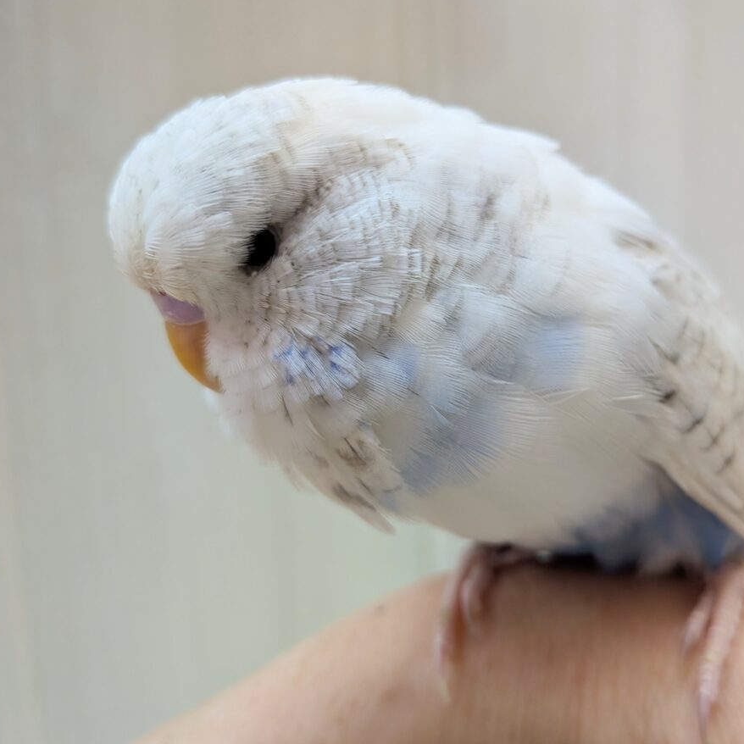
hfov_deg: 55.2
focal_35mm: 29
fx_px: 705
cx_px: 447
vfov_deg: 55.6
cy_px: 366
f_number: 1.7
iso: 101
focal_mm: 4.53
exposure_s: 1/100
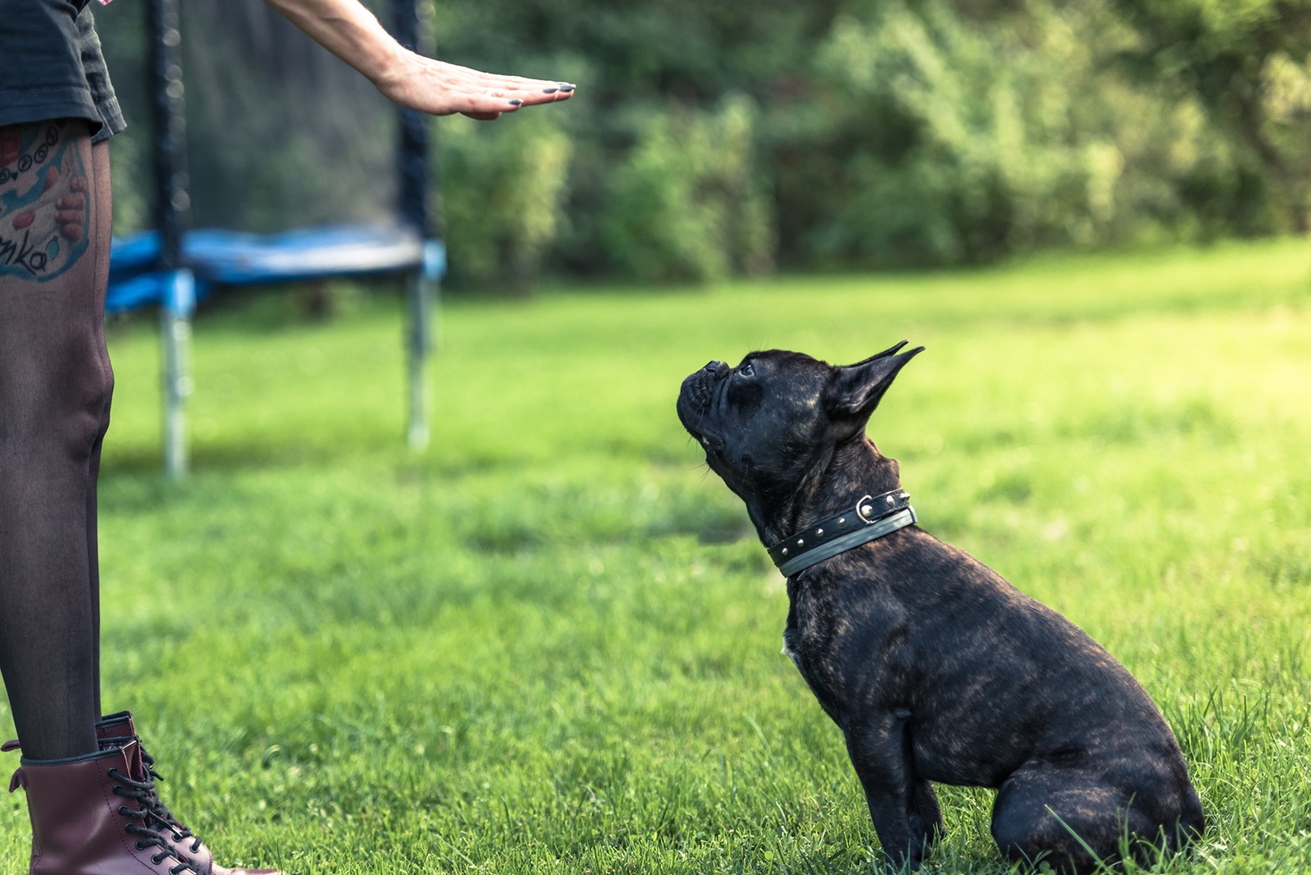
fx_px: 3824
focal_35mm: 105
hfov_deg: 19.5
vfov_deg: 13.0
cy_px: 438
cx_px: 656
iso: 400
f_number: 3.2
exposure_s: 1/250
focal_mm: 105
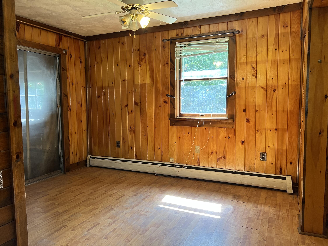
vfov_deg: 53.1
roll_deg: +0.7
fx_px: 246
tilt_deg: -4.9
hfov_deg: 67.3
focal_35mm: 26
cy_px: 123
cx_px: 164
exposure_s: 1/60
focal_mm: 5.7
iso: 100
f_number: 1.5
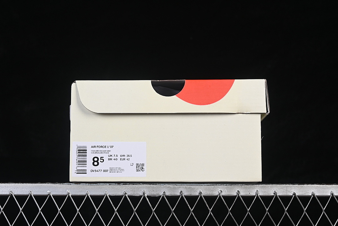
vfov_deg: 18.2
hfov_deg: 27.0
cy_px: 113
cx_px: 169
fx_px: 704
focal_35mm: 75
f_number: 8
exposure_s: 1/80
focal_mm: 50
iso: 160
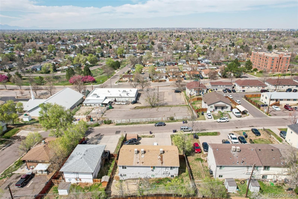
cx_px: 149
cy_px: 100
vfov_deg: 57.2
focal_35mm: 22
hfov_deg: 78.6
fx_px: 182
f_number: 2.8
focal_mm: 8.4
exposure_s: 1/500
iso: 110
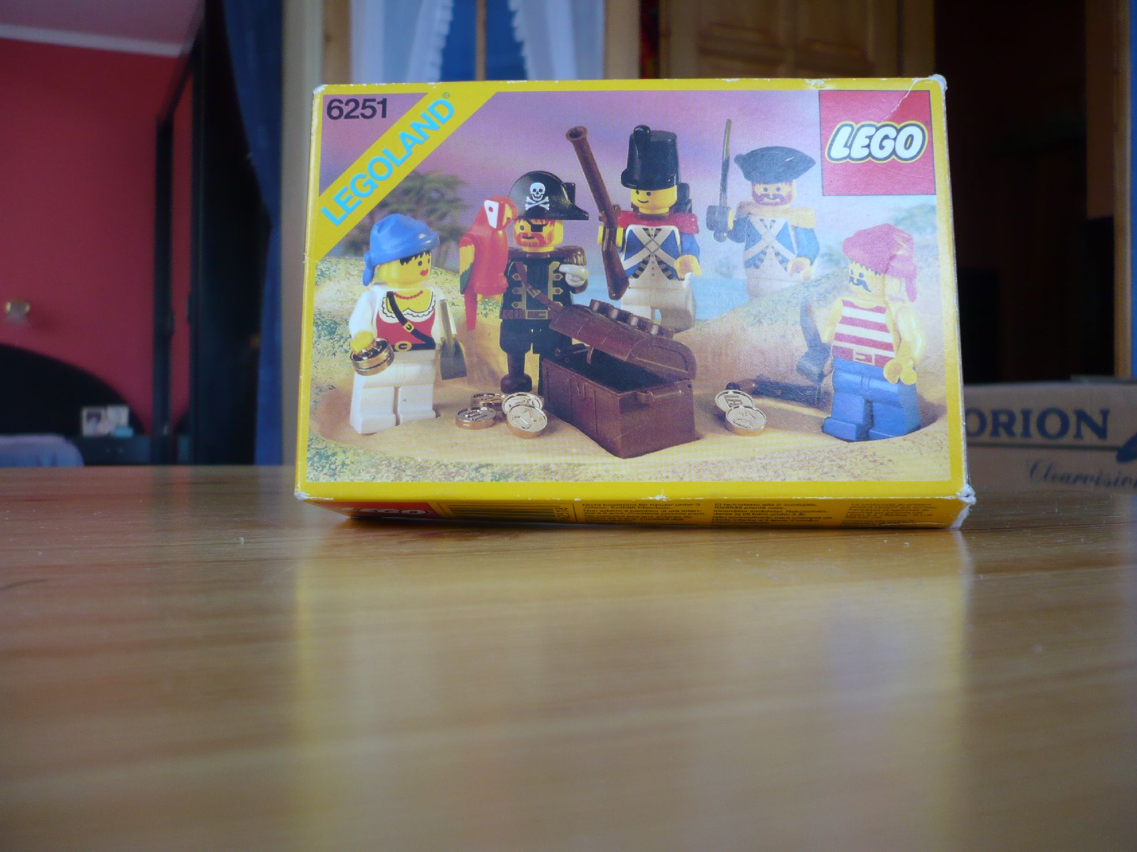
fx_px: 1150
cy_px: 426
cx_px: 568
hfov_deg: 52.6
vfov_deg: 40.7
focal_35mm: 35
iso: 100
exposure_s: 1/40
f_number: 2.8
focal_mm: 5.8
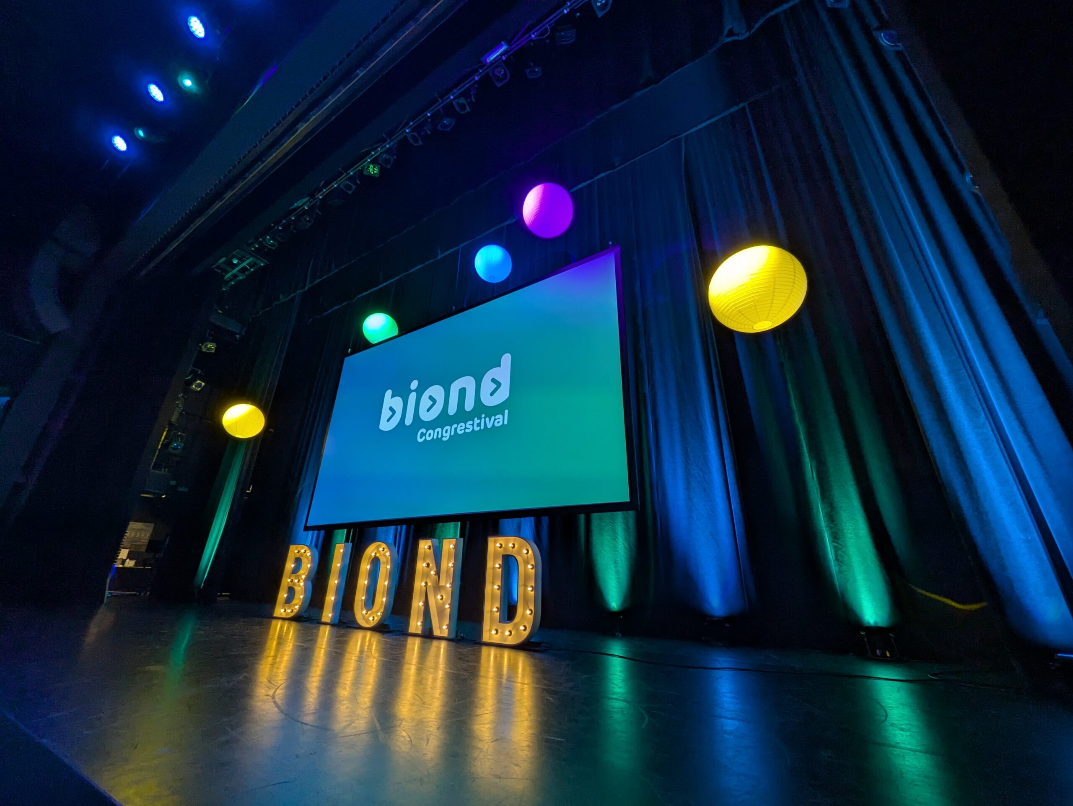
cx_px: 536
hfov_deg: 102.0
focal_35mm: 14
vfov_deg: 85.7
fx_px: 434
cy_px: 403
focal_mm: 1.83
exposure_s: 1/33.3
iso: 81
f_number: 2.2
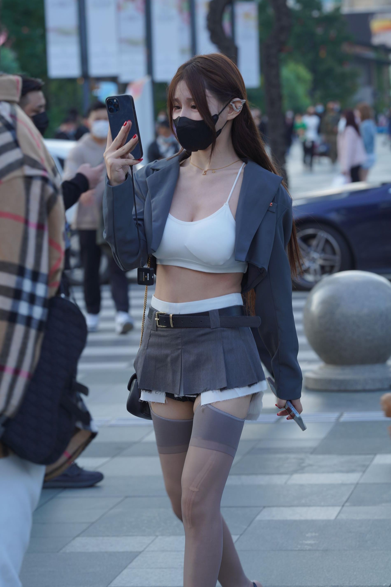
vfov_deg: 15.2
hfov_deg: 10.2
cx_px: 196
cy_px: 294
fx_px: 2200
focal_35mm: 135
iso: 320
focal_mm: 135
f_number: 6.3
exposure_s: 1/160
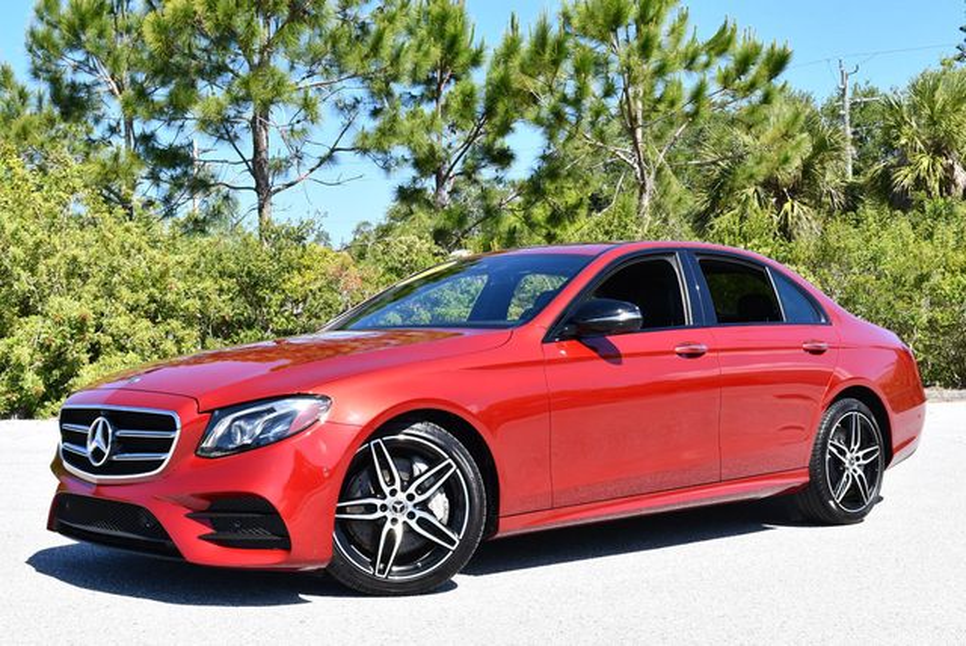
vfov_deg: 28.1
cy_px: 323
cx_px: 483
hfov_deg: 41.1
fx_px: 1289
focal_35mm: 48
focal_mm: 24
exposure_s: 1/250
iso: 200
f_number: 8
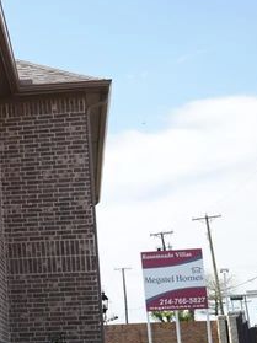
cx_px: -98
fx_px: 1050
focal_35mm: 106
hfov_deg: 13.3
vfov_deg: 18.5
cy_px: 149
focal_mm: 30
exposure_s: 1/1000
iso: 100
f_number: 2.8
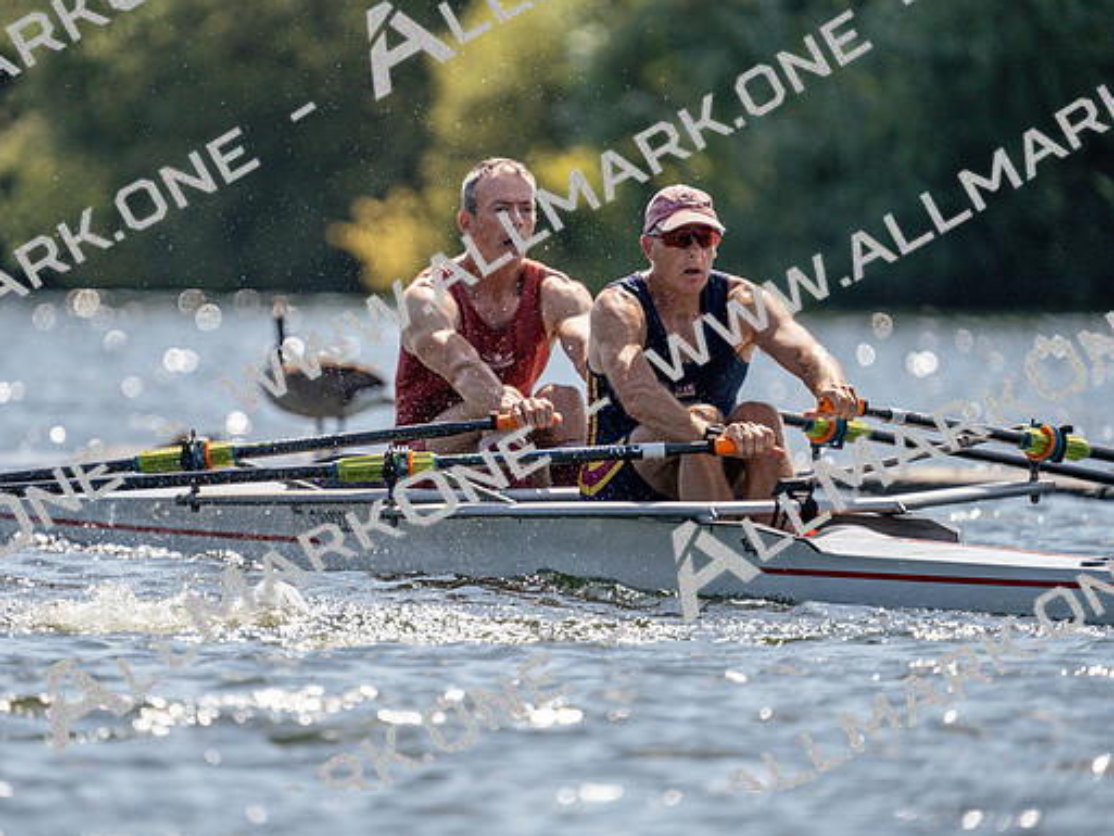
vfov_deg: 2.3
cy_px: 418
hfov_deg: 3.0
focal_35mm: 652
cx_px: 486
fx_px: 20987
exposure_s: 1/2000
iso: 320
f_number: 6.3
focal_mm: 600
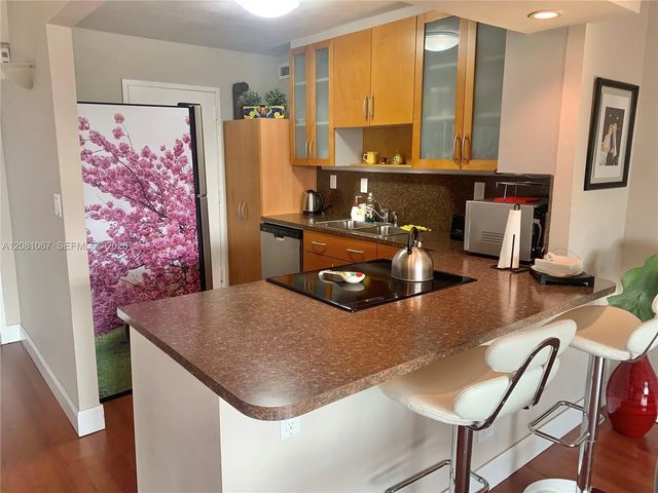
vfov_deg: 53.1
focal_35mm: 26
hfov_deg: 67.3
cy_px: 246
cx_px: 329
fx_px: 494
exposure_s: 1/60
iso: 80
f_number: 1.8
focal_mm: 4.25
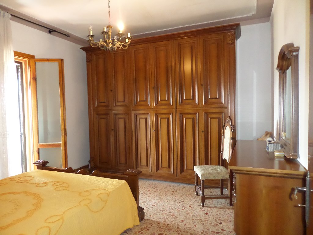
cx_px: 156
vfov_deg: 56.8
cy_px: 118
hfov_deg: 71.6
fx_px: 217
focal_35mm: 24
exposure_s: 1/20
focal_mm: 4.3
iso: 400
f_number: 3.1
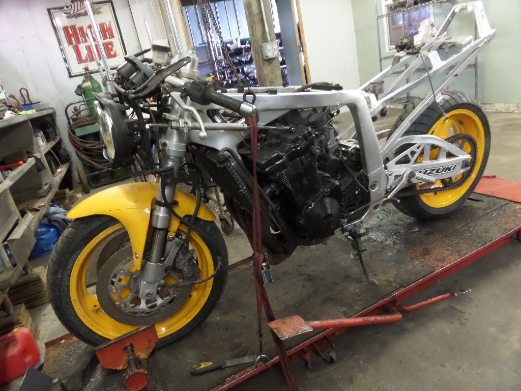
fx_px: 361
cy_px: 196
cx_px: 260
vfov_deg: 56.8
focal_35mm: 24
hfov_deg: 71.6
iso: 800
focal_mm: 4
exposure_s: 1/30
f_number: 3.2
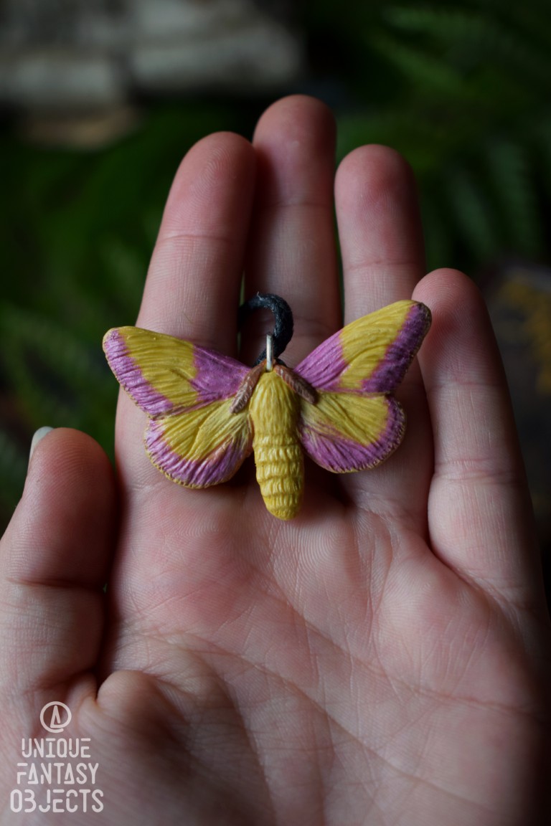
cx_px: 276
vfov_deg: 29.2
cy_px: 413
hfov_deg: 19.7
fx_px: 1584
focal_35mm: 69
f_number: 5.3
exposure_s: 1/125
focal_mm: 46
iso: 400
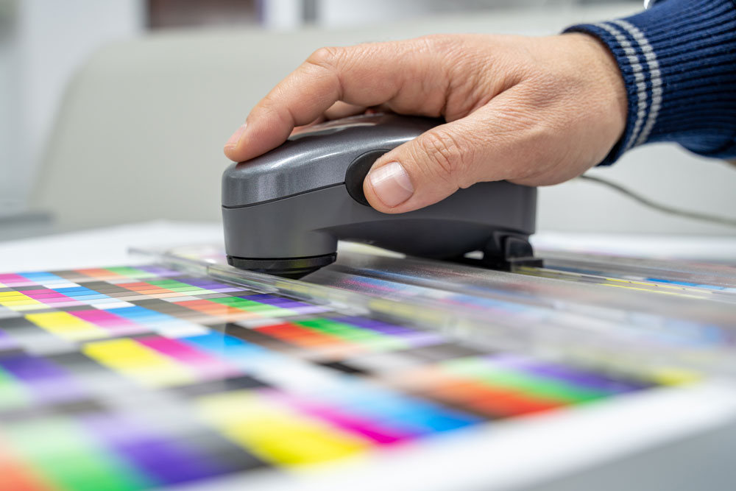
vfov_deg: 31.9
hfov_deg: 46.4
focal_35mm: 42
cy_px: 246
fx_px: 859
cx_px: 368
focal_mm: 42
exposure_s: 1/13
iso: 200
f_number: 4
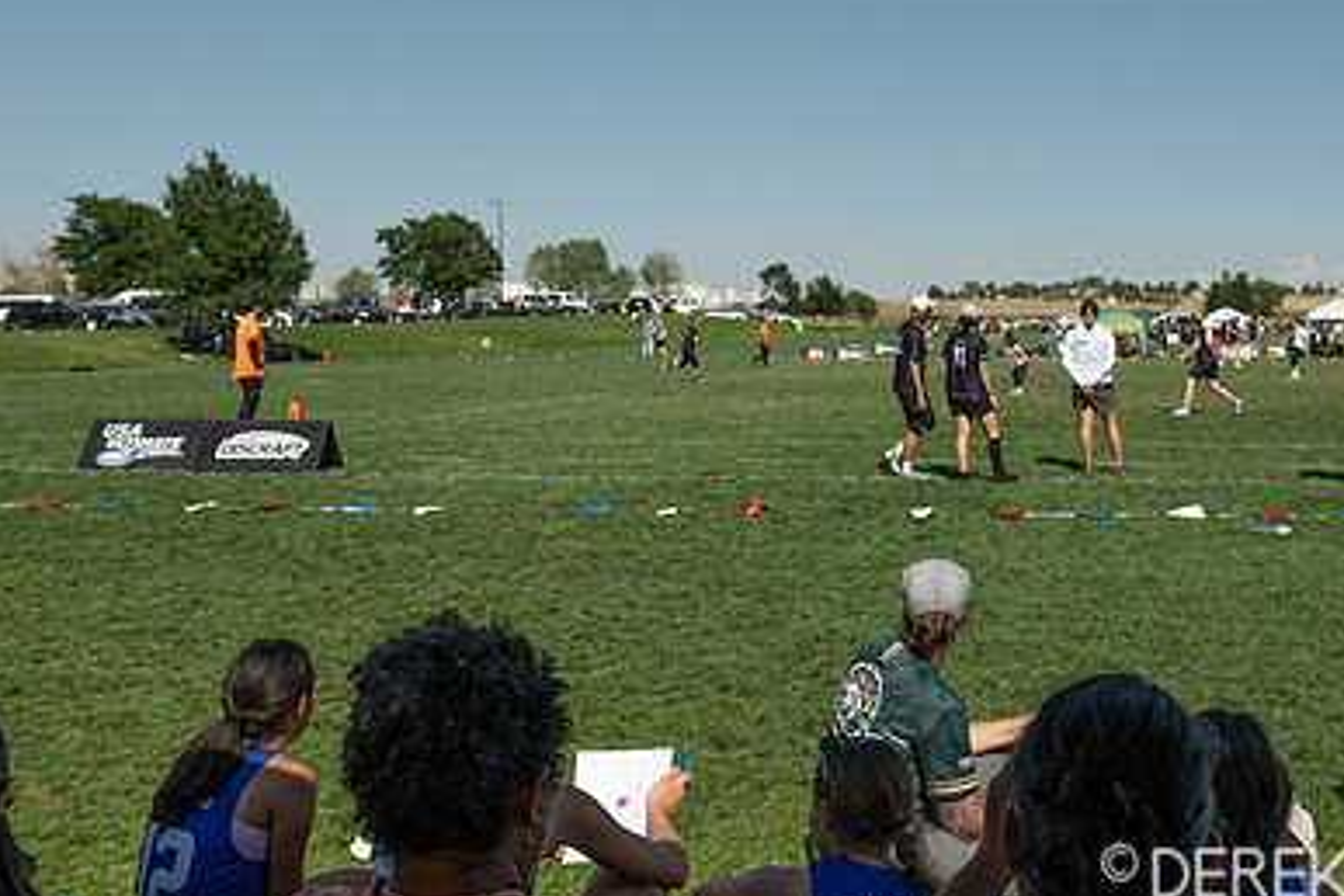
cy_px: 281
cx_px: 916
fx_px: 1568
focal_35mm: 42
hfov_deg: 45.6
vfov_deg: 31.6
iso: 450
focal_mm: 24
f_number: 7.1
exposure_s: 1/2500
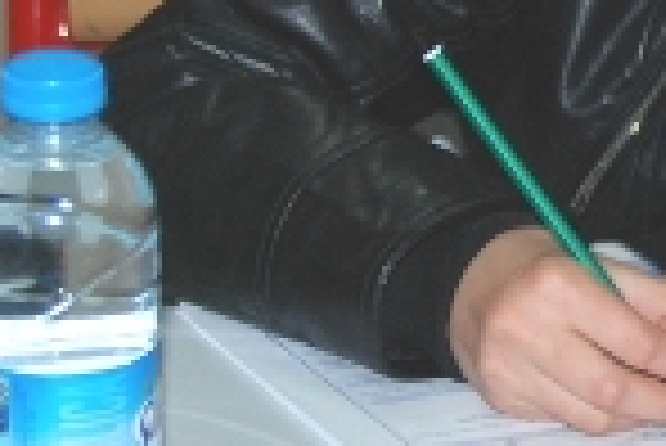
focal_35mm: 247
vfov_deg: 5.6
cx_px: 824
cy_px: 124
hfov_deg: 8.2
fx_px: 4574
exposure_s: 1/60
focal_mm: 38
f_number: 5
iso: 400
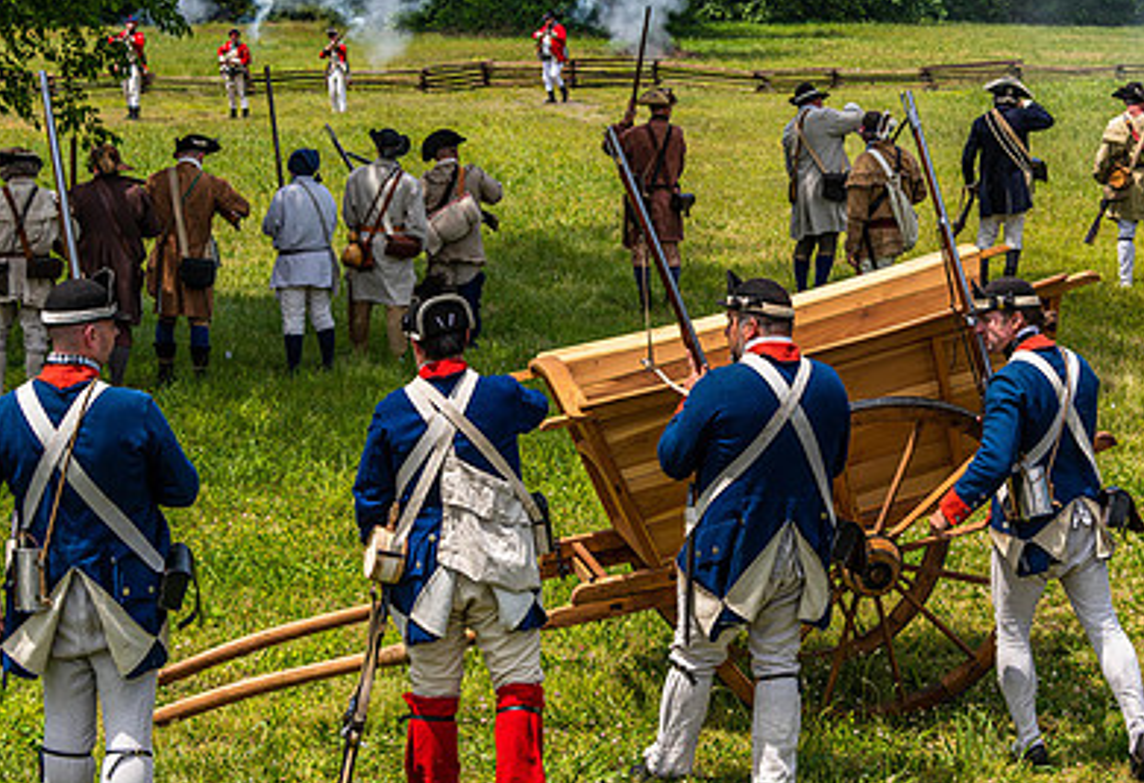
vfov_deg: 16.0
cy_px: 356
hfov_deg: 23.1
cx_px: 711
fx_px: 2788
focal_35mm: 87
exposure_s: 1/160
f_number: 8
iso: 64
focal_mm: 56
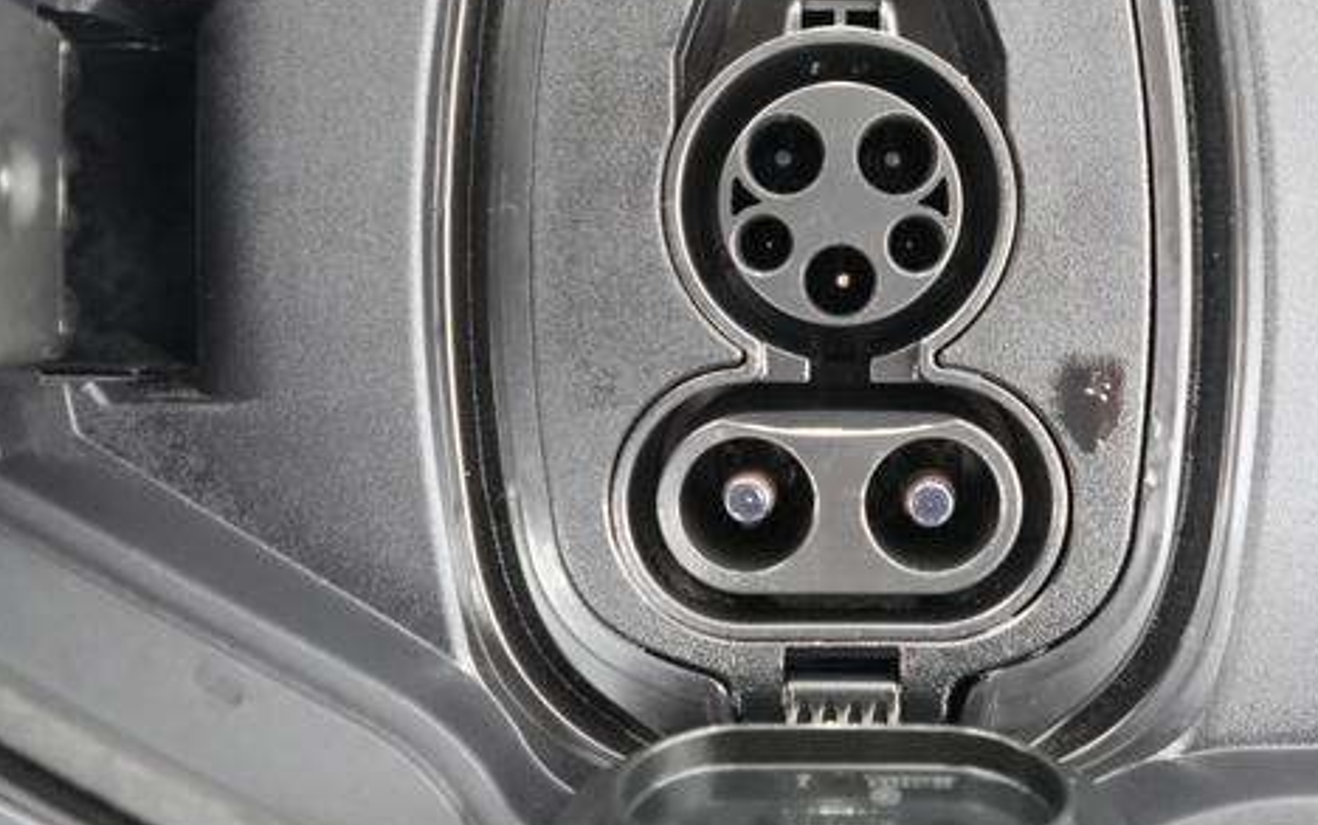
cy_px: 290
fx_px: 1402
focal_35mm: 39
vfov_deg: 32.6
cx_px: 842
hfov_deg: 49.8
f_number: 2.8
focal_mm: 28
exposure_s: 1/30
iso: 12800
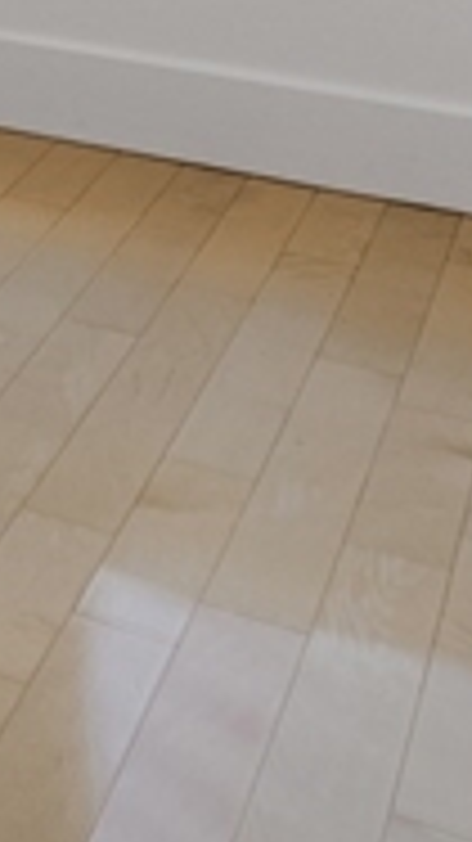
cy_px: -527
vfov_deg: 19.3
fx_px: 2050
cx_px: -1187
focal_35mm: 92
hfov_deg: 8.9
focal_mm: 16
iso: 160
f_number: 9
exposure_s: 1/15
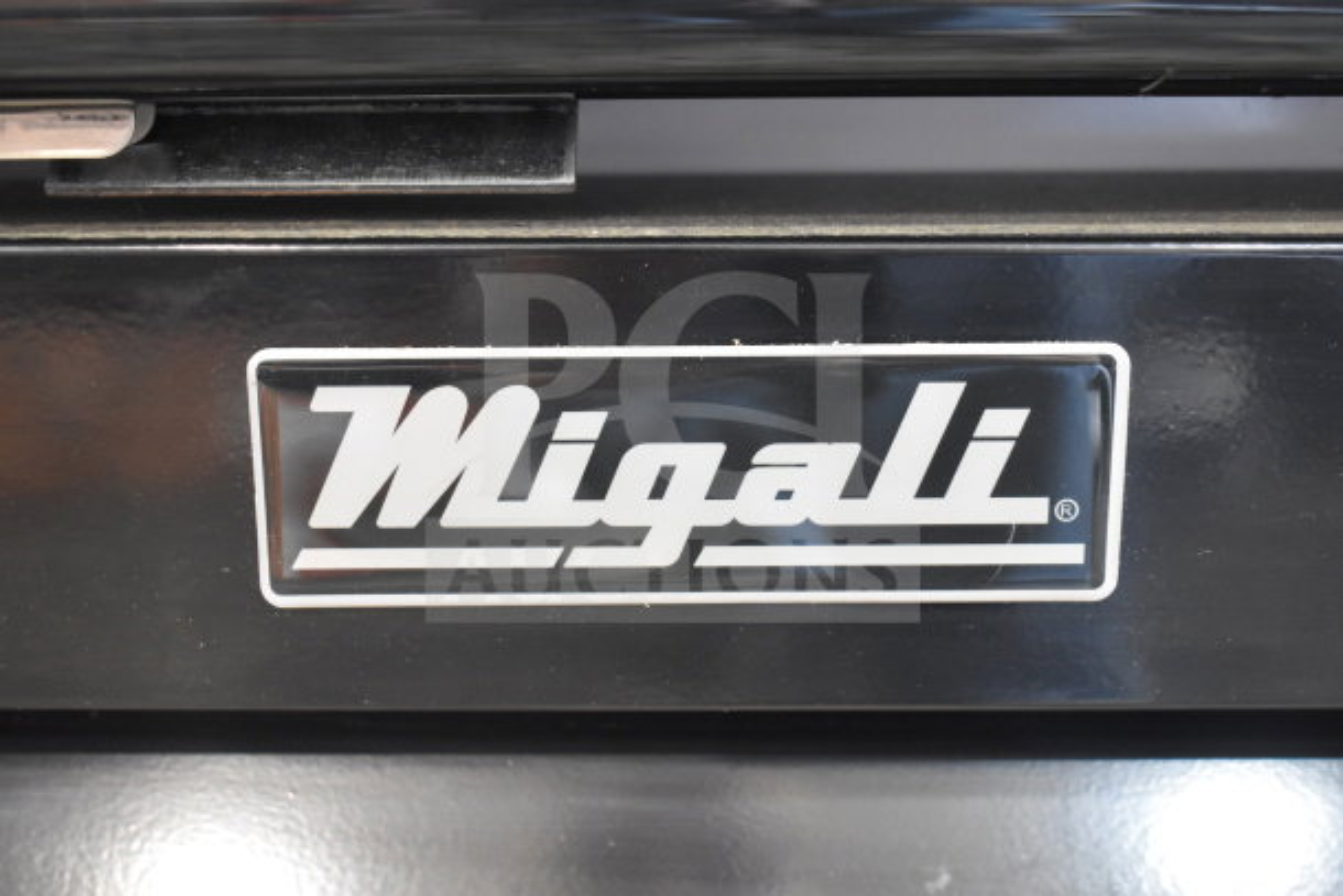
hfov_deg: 38.9
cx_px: 672
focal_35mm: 51
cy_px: 448
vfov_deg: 26.5
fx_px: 1903
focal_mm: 34
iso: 3200
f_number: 4.5
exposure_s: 1/50
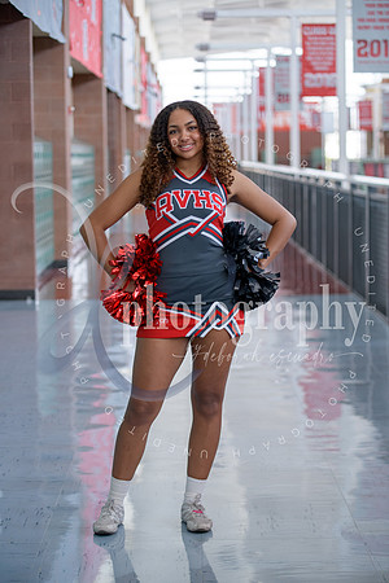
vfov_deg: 22.6
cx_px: 194
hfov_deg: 15.2
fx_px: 1459
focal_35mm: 90
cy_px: 292
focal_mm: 90
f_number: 2.8
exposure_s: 1/250
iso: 400
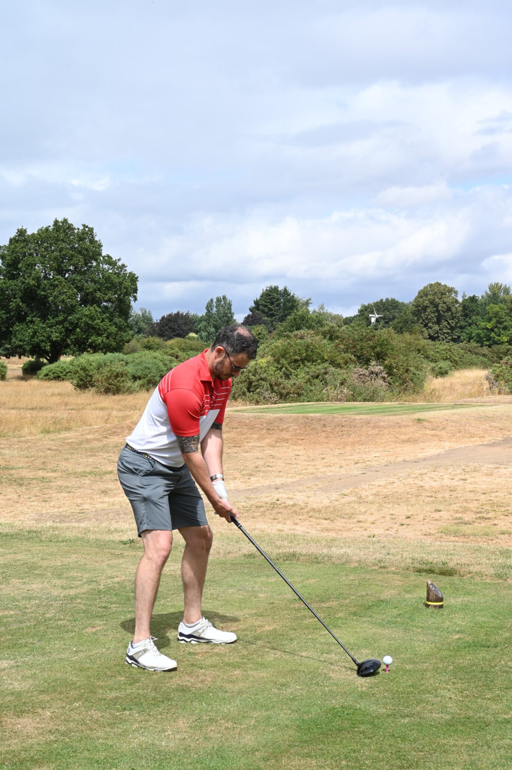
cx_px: 256
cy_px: 385
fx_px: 1260
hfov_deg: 23.0
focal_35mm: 59
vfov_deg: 34.0
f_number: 18
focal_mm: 59
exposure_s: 1/100
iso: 200
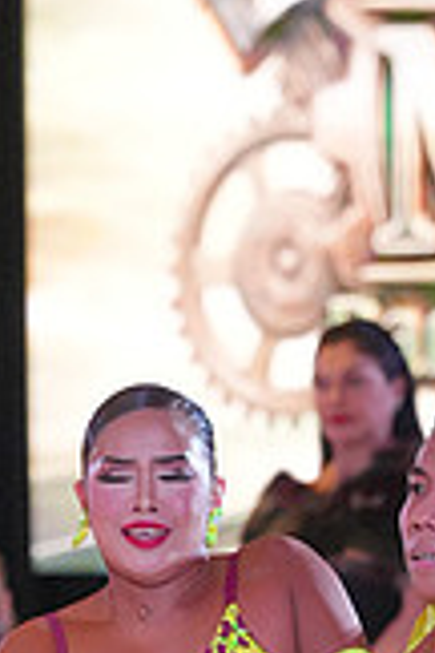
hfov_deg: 3.3
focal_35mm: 422
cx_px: 320
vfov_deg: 4.8
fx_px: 7648
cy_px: 1000
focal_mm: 118
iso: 5000
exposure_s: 1/500
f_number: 3.5
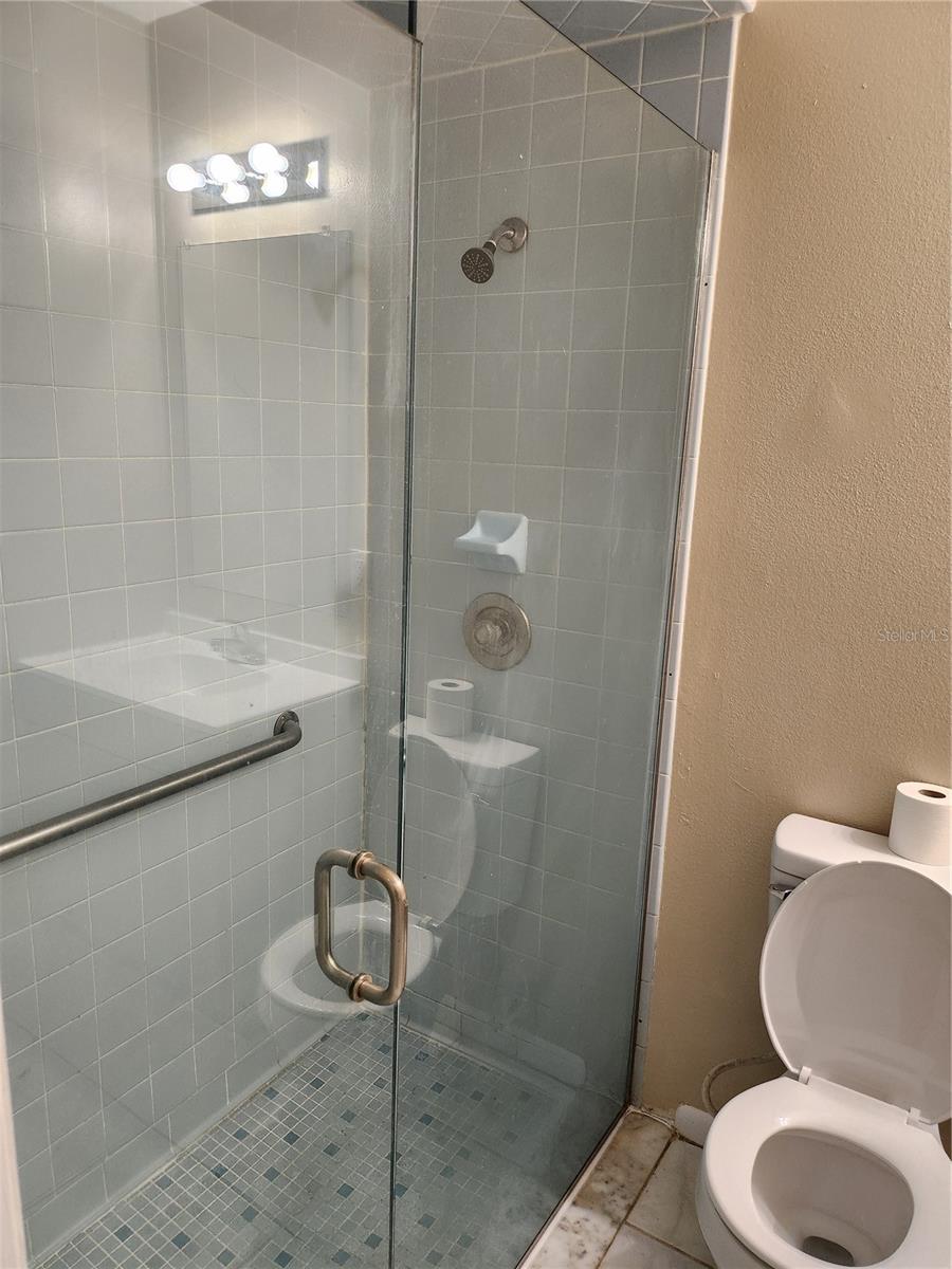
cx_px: 476
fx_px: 880
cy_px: 634
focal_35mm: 24
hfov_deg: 56.8
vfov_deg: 71.6
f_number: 1.8
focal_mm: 5
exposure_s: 1/120
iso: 320
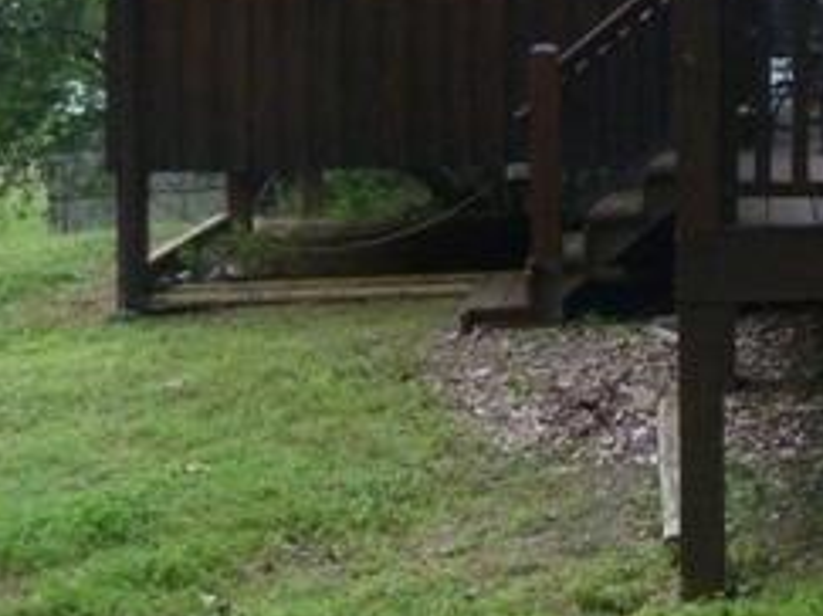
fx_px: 2757
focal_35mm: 116
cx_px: 996
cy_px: -159
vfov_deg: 12.4
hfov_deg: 16.3
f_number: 3.7
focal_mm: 7.3
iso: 400
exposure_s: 1/125
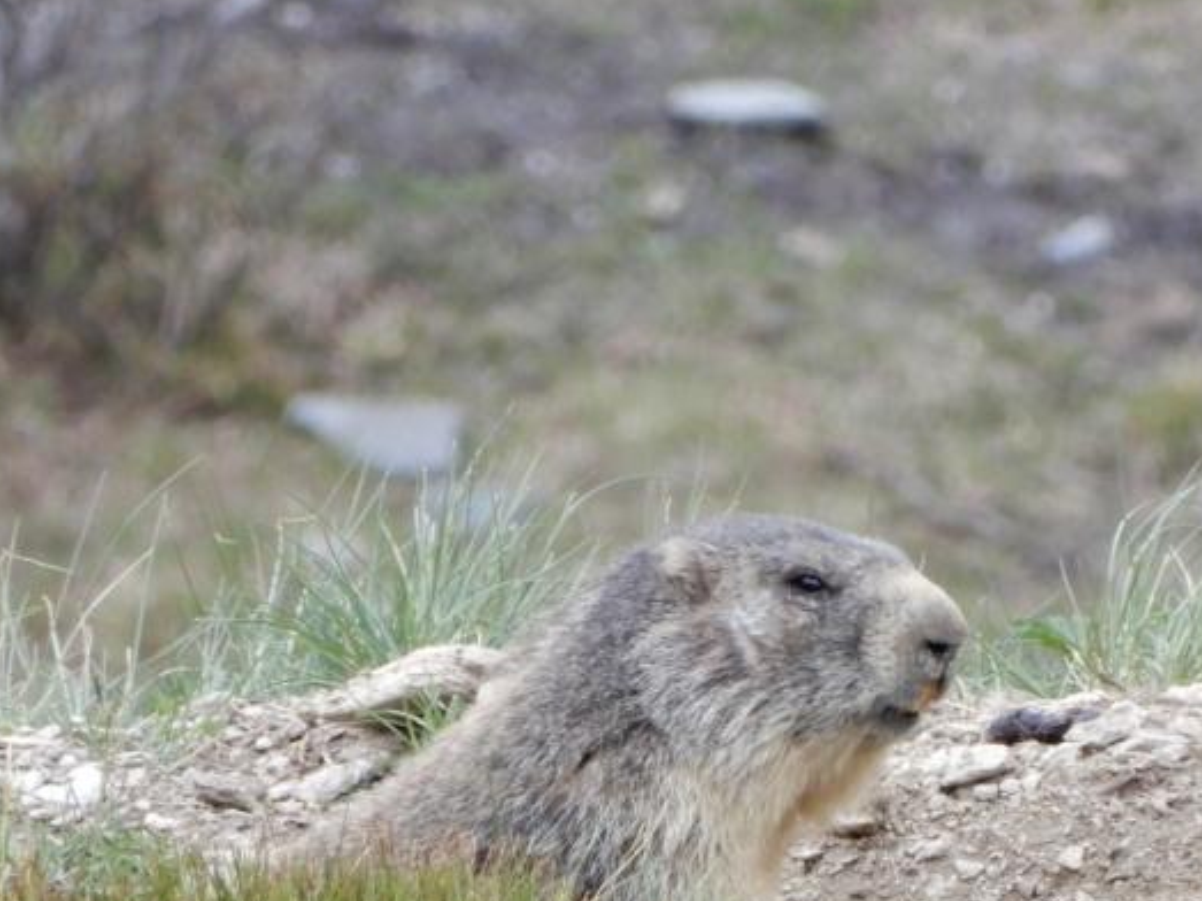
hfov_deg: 1.2
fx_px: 57142
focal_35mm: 1646
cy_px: 673
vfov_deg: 0.9
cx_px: 747
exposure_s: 1/250
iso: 320
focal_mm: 151
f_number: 6.9
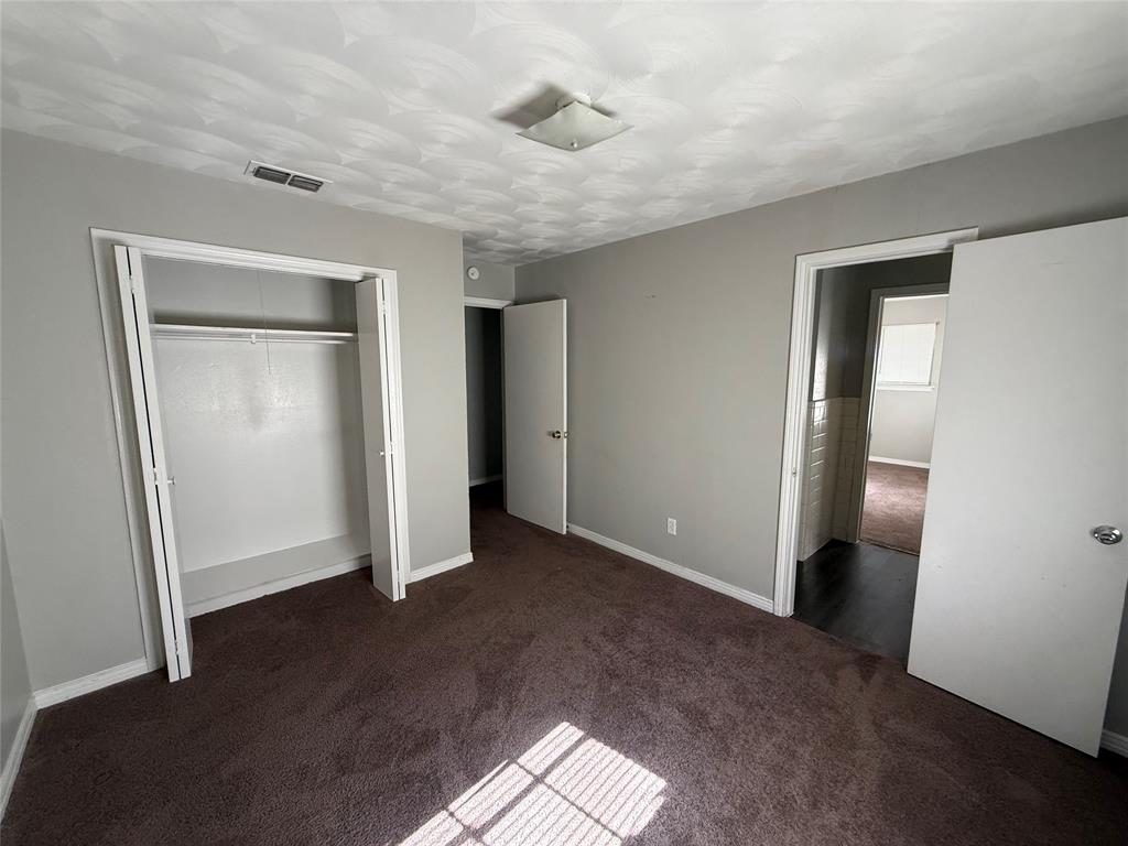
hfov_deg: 102.1
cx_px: 564
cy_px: 423
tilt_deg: -5.9
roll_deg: +0.0
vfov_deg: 85.7
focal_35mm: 14
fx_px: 456
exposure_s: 1/99
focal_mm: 2.22
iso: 250
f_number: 2.2
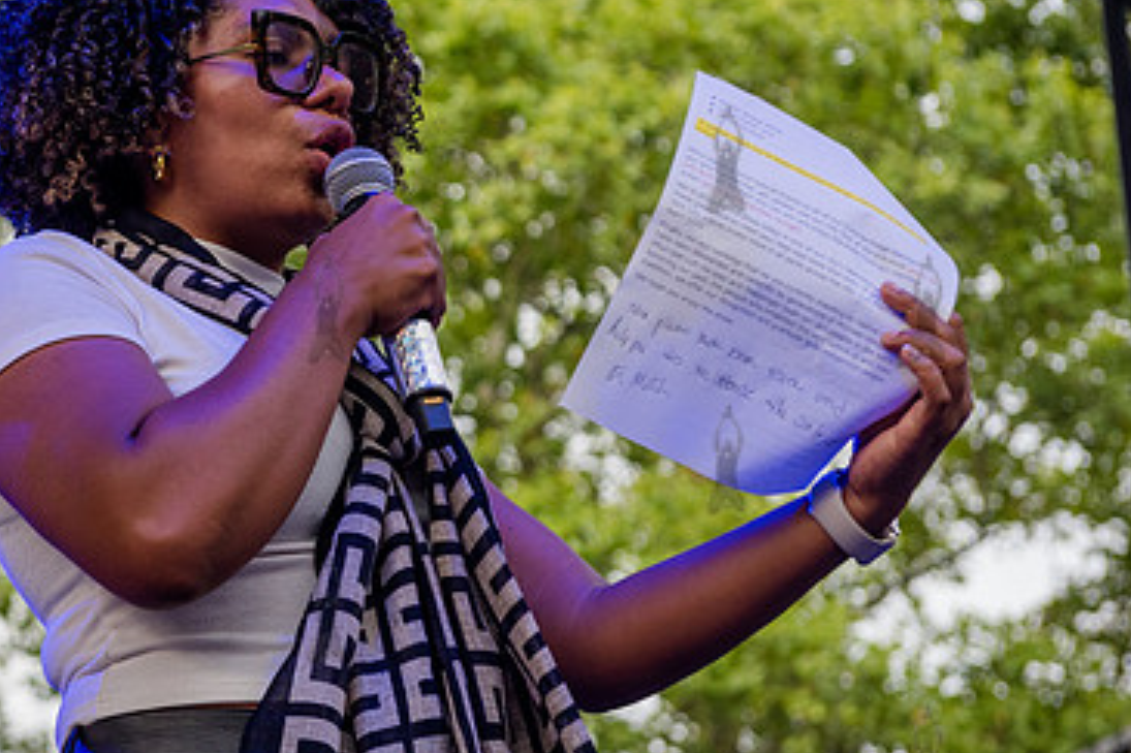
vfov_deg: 10.3
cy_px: 321
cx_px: 159
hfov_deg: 15.3
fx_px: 4176
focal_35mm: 133
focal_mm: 70
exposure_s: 1/800
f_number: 4.5
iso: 1000
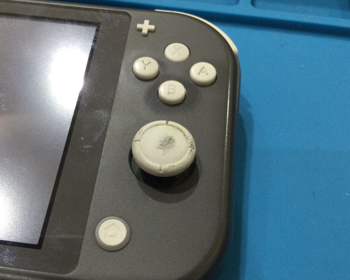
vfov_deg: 34.9
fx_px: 446
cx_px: 141
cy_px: 152
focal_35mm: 43
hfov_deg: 42.7
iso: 40
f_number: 2.4
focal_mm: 3.3
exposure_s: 1/30
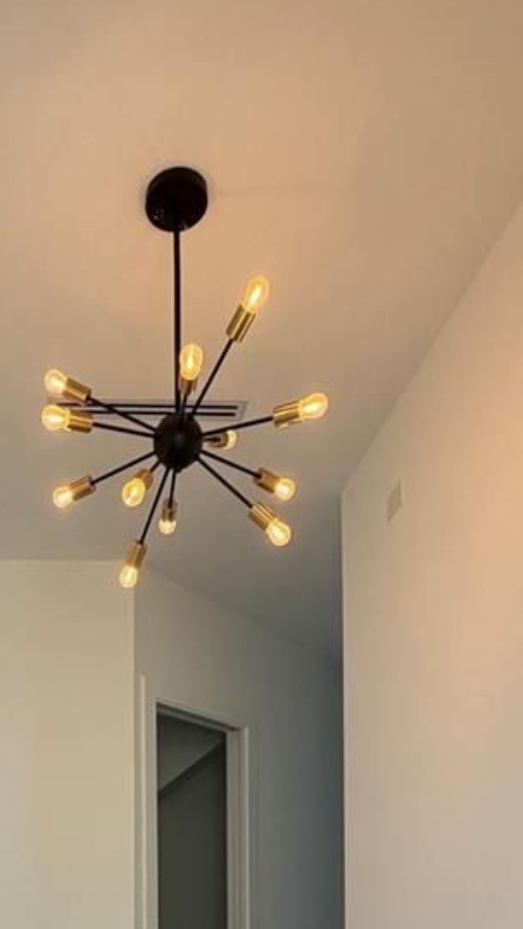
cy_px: 932
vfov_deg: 47.8
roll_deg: -0.1
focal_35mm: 34
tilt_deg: +0.7
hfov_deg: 33.4
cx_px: 85
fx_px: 837
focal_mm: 2.22
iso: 200
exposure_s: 1/120
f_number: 2.2
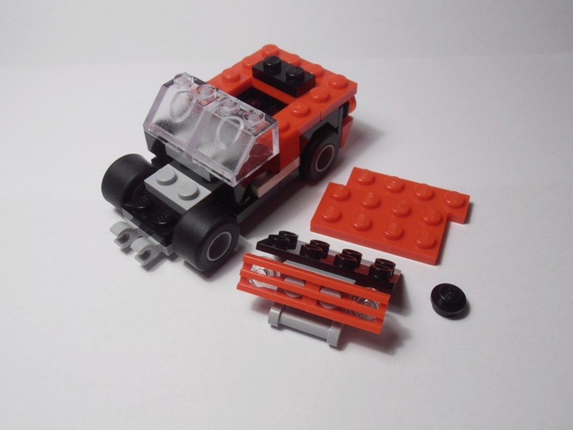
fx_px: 612
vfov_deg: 38.7
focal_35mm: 37
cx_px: 286
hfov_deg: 50.1
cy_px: 215
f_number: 3.9
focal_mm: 6.61
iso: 80
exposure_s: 1/50
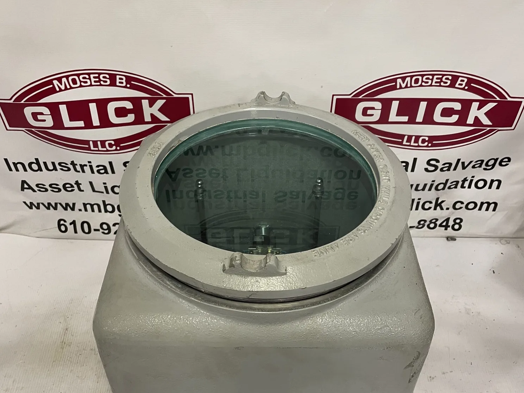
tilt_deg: -45.7
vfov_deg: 40.6
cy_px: 229
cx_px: 264
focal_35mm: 35
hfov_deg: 52.6
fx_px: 530
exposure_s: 1/60
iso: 125
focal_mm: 4.2
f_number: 1.6
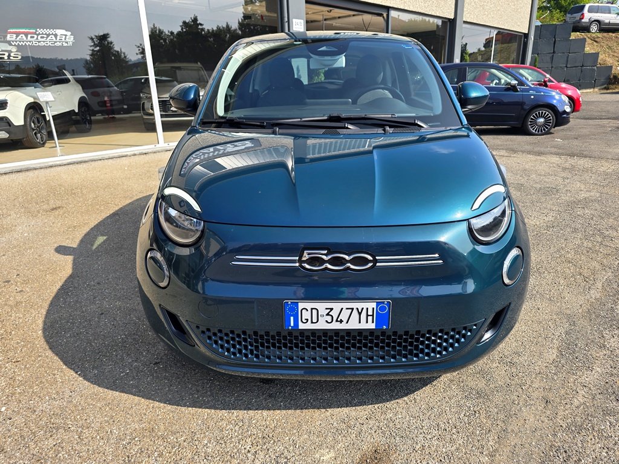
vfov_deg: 58.9
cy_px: 232
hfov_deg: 73.9
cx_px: 310
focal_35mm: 23
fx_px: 411
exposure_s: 1/432
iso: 12
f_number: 1.7
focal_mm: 6.3
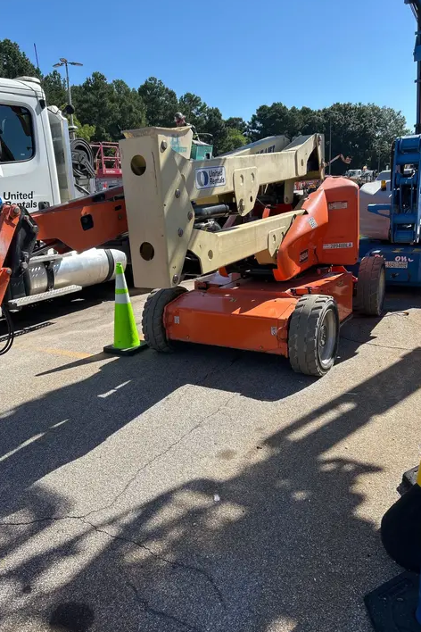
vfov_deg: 65.5
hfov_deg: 46.3
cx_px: 186
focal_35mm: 28
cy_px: 315
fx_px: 491
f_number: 1.5
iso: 50
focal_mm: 5.7
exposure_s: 1/2915
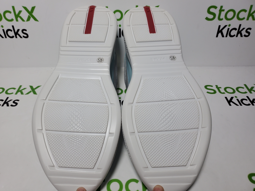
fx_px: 192
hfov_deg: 67.3
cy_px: 96
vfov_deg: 53.1
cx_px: 128
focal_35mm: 26
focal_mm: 4.3
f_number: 1.5
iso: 50
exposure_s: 1/707
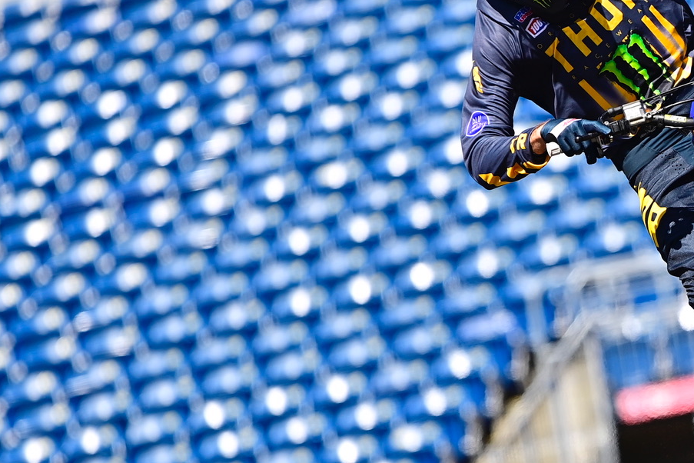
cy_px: 306
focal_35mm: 766
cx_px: 815
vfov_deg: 1.8
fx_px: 14766
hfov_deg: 2.7
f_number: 4
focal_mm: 300
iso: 125
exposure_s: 1/1250
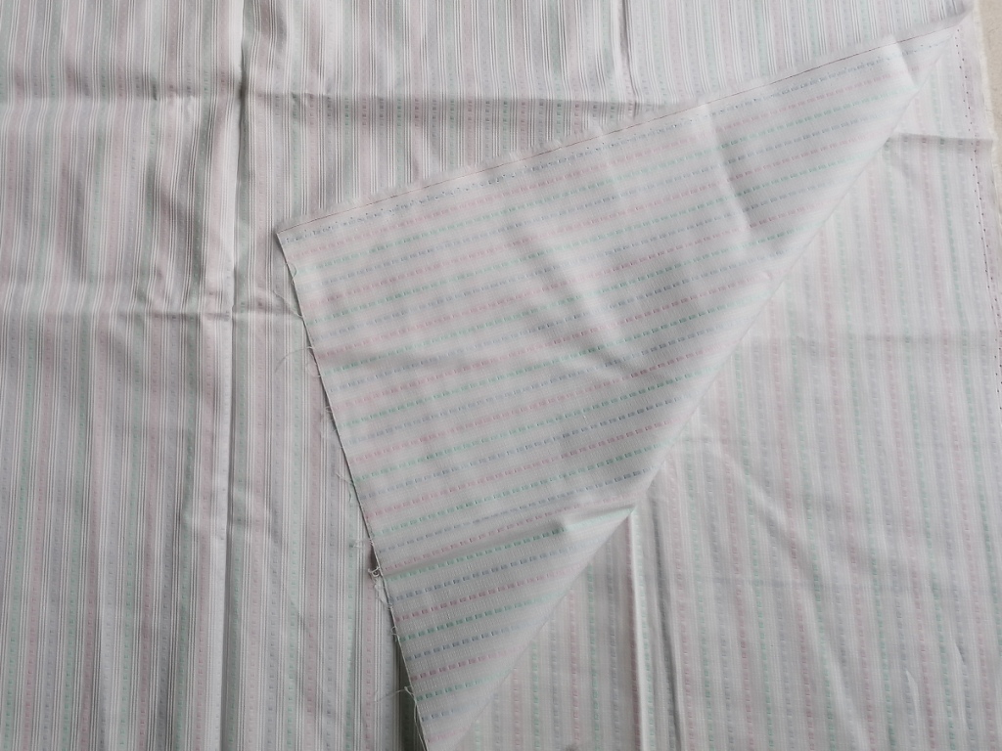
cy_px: 376
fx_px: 839
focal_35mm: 29
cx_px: 501
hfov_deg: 61.7
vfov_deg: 48.2
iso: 50
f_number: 1.8
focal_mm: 4.75
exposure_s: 1/50
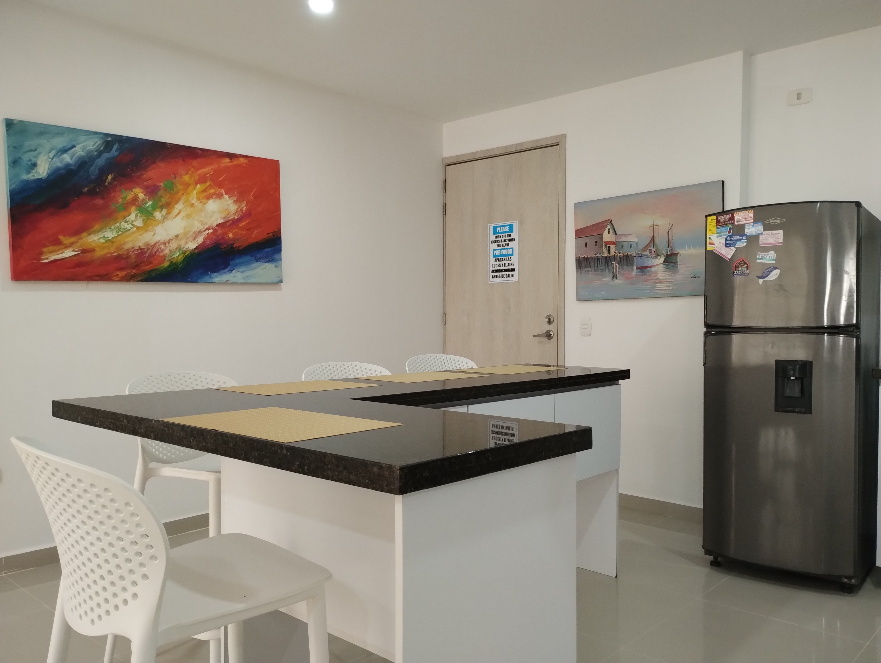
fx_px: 714
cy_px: 332
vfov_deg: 49.9
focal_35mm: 28
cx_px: 440
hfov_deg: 63.4
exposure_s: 1/24
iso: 1381
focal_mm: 4.27
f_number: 1.8
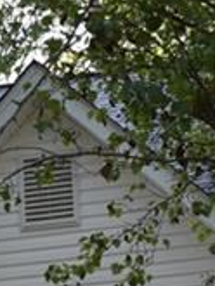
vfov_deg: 8.9
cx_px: -229
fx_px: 1778
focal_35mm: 215
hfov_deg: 6.7
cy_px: 444
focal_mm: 24
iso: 400
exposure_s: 1/100
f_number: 5
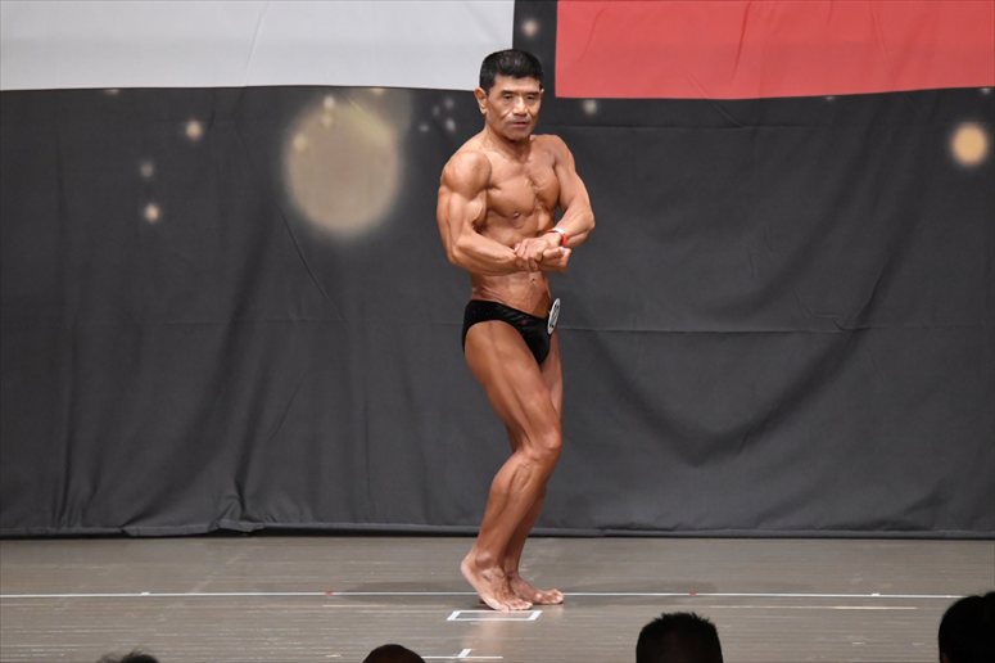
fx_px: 6630
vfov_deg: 5.7
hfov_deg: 8.6
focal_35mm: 240
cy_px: 332
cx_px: 498
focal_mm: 160
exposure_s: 1/400
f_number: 5.6
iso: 6400
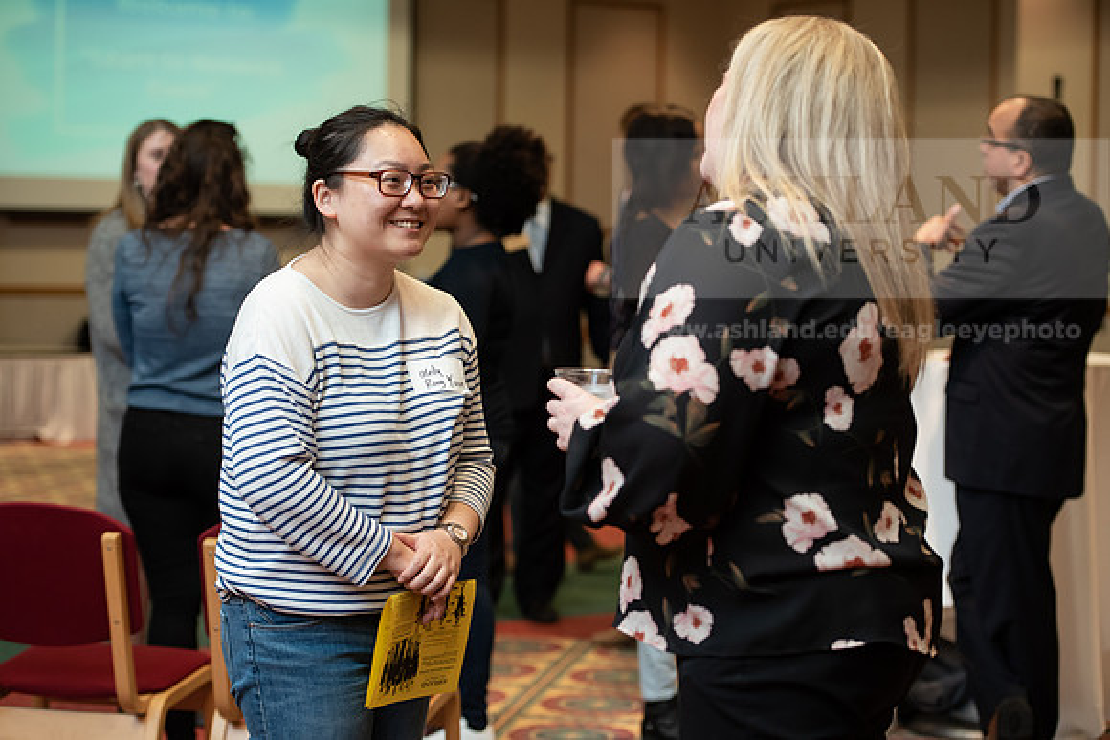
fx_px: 2467
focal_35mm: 80
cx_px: 555
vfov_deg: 17.1
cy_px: 370
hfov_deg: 25.4
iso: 1600
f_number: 3.5
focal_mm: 80
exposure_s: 1/200
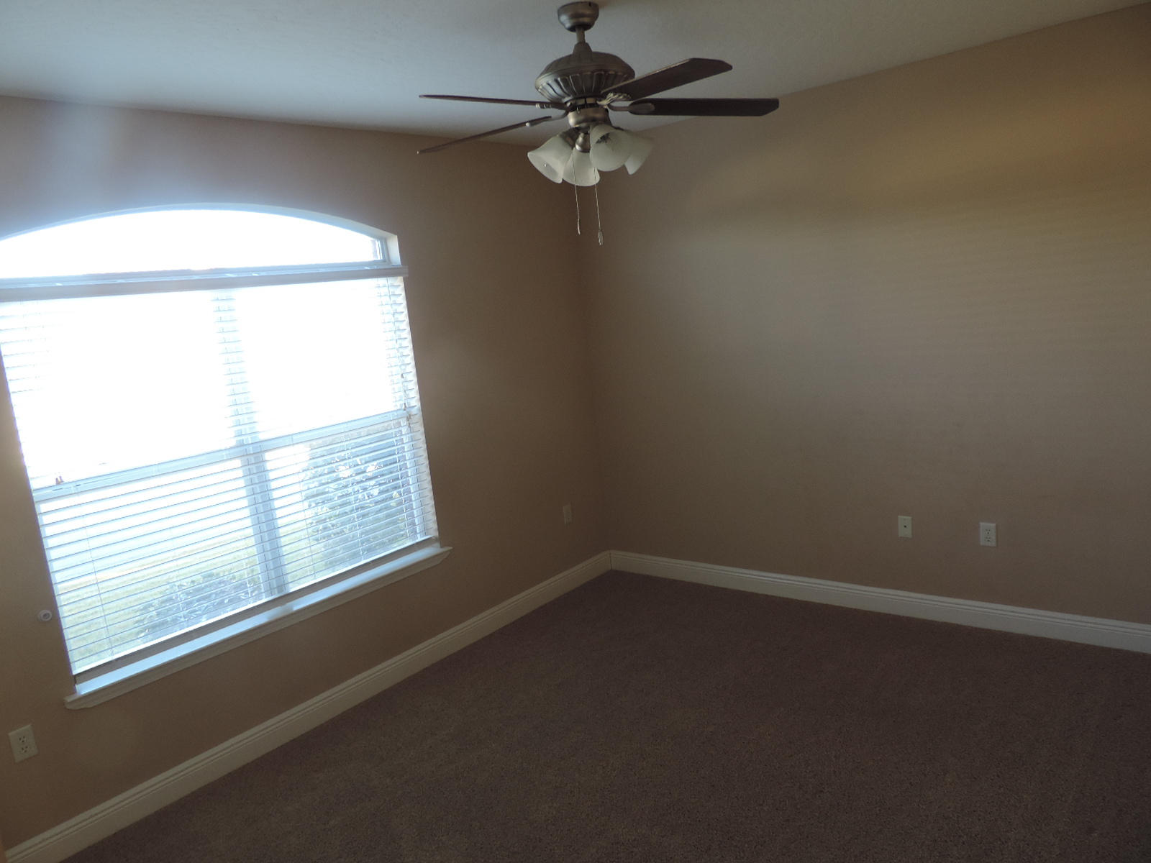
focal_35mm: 24
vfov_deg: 56.8
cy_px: 432
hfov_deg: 71.6
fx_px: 798
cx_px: 576
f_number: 3
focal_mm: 4.3
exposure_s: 1/30
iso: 160
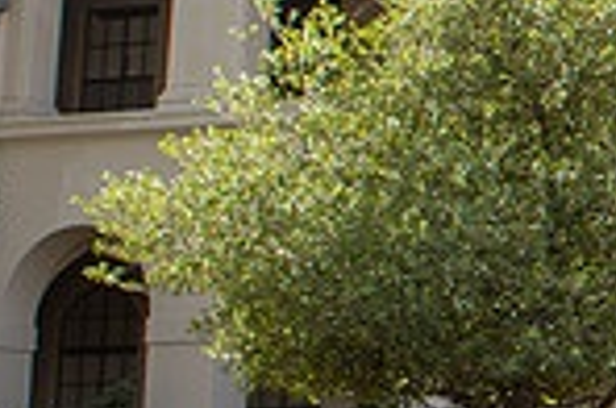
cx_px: 1524
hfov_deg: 10.9
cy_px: 29
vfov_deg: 8.7
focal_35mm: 157
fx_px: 2681
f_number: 7.1
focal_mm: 25
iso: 100
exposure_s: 1/200
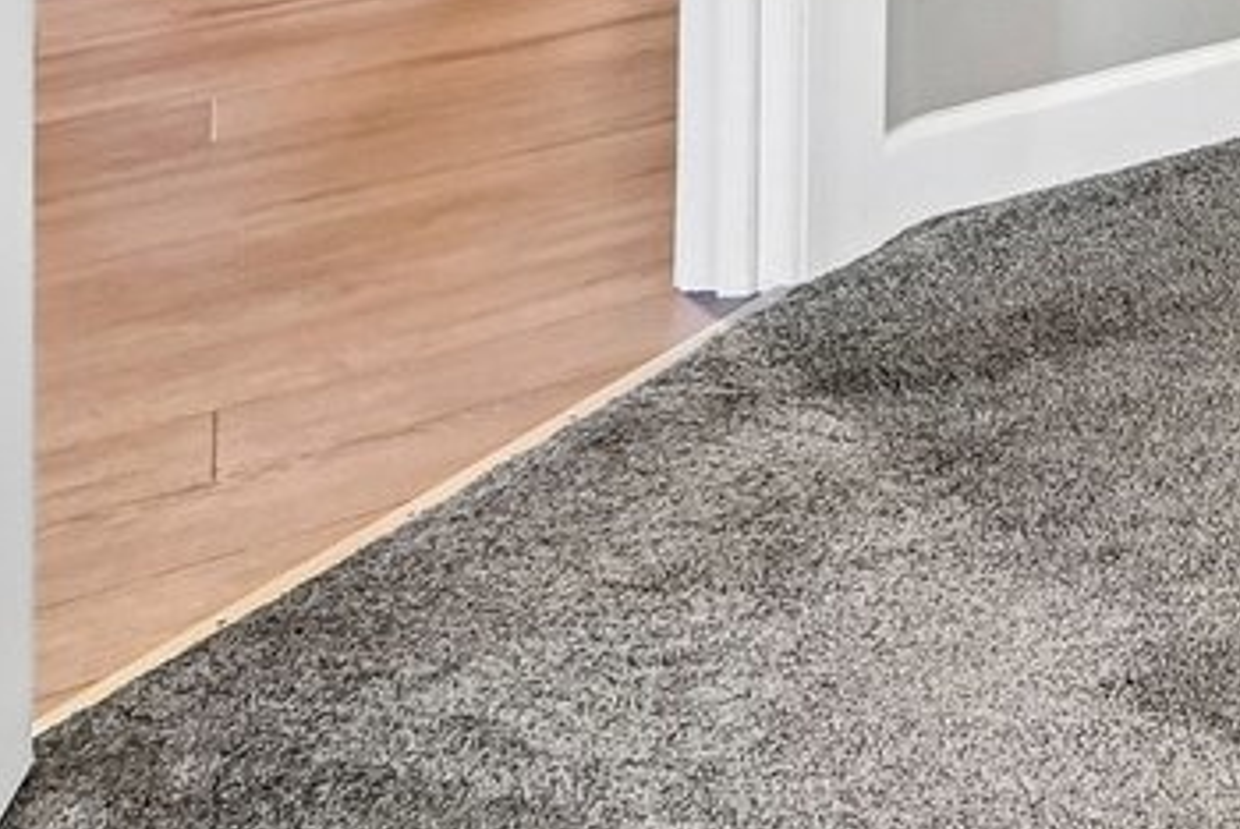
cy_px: -861
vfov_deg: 14.9
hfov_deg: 17.1
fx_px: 2551
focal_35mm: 74
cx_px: 2661
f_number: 13
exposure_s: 1/1.67
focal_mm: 16
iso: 400
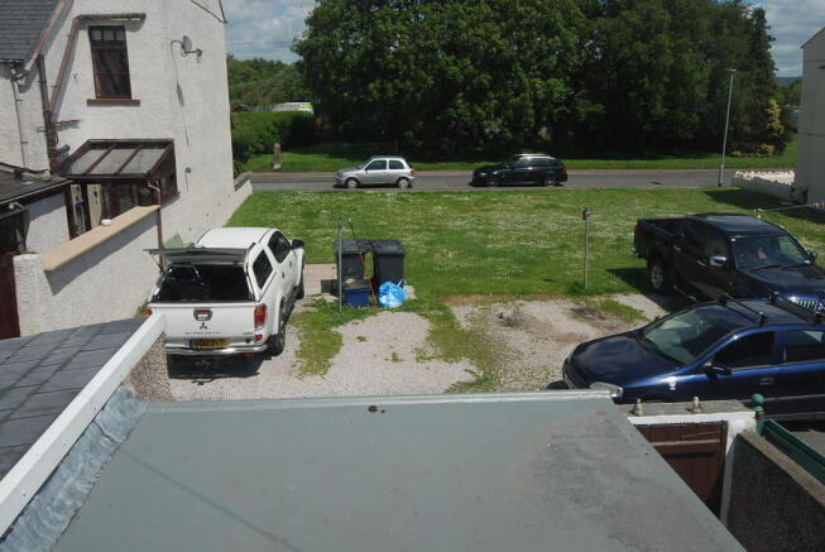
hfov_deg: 61.9
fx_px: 688
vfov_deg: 43.7
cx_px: 412
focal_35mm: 30
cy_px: 276
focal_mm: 20
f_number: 10
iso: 100
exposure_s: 1/200
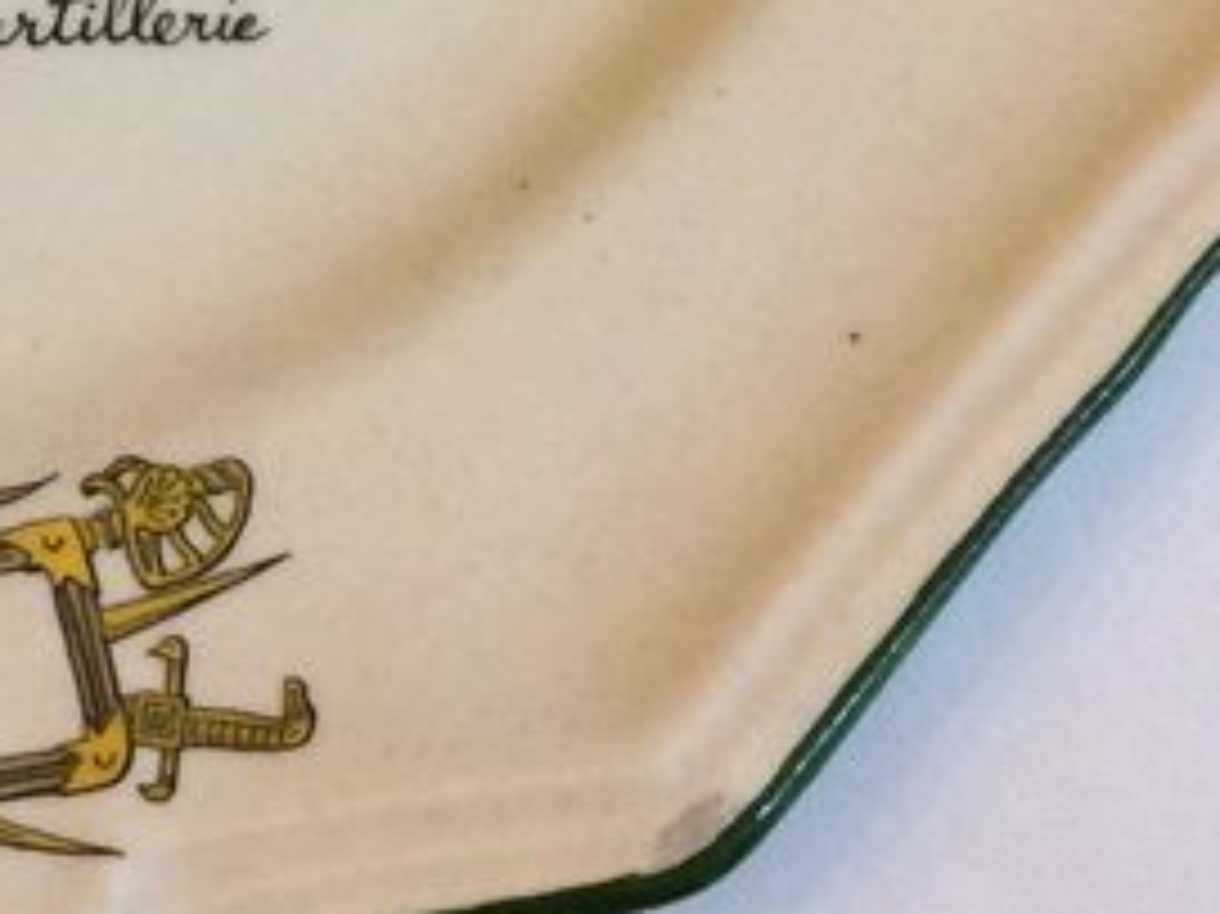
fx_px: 4157
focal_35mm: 118
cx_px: -239
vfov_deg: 11.6
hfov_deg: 16.1
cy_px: -723
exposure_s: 1/25
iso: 125
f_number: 2.4
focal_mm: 3.3
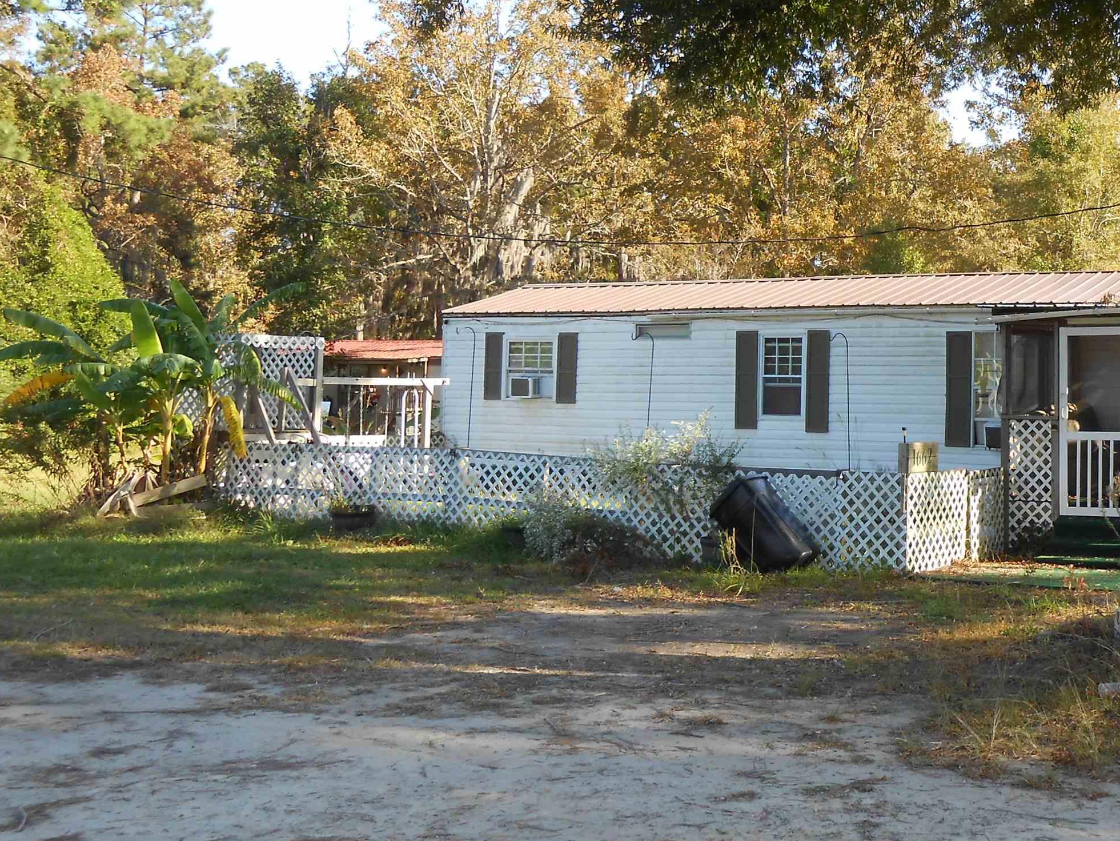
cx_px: 862
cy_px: 289
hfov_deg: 39.2
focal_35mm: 47
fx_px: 1521
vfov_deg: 30.7
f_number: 3.8
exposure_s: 1/160
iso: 80
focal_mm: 5.3
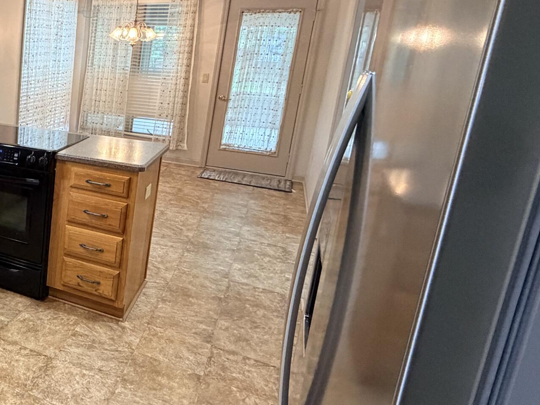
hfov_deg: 41.7
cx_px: -77
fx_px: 515
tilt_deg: -12.9
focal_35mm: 33
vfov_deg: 42.6
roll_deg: -1.9
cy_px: 150
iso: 320
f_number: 2.2
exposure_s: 1/60
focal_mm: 2.22
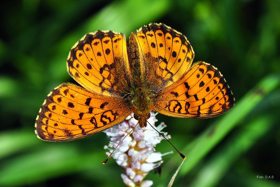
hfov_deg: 13.0
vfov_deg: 8.7
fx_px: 1225
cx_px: 140
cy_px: 94
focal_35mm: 158
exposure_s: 1/320
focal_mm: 105
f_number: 10
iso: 400
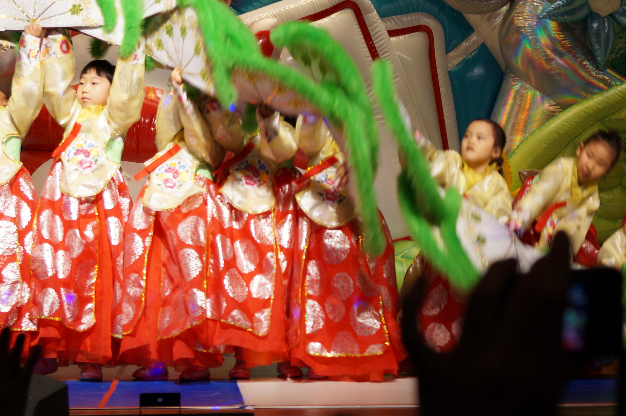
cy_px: 140
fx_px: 1368
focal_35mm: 79
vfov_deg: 17.2
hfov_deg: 25.6
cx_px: 444
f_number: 5
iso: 200
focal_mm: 35
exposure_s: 1/60
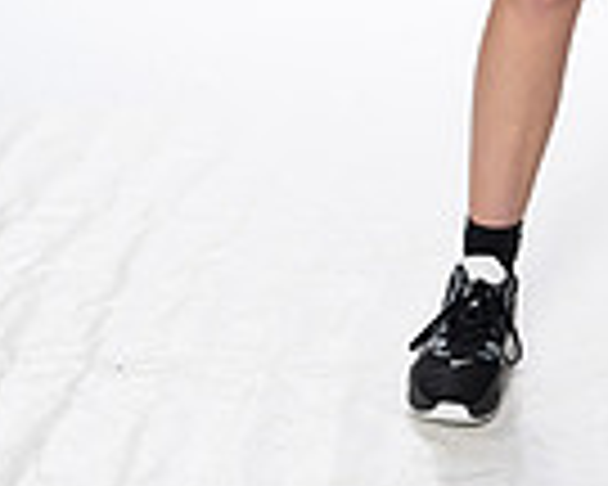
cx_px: 608
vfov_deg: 9.0
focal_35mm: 160
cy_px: -518
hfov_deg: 11.9
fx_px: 2879
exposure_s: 1/250
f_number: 8
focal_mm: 51
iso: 800
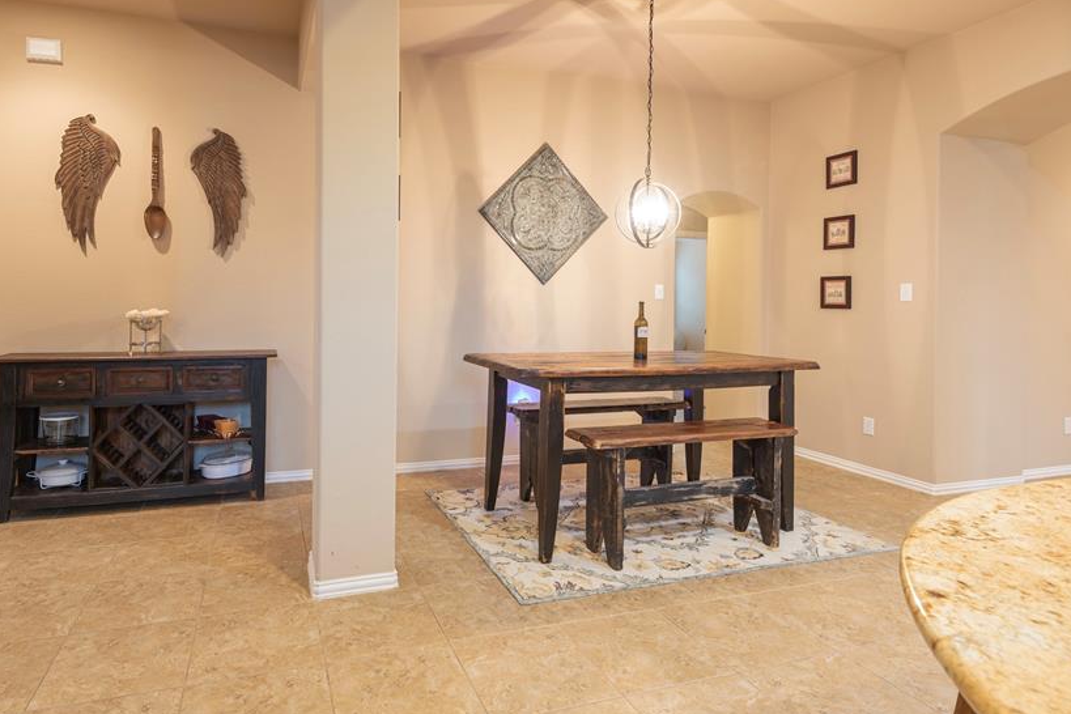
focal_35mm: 20
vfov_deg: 61.7
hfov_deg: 83.4
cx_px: 455
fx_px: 595
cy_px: 308
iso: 100
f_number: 7.1
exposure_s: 2
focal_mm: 16
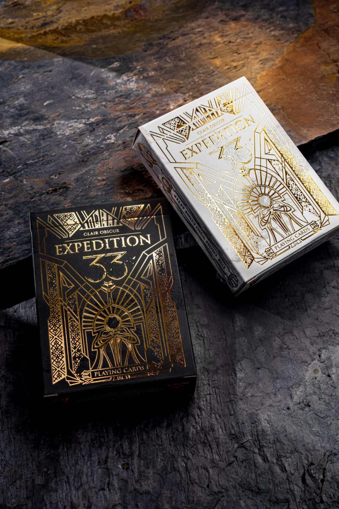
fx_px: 791
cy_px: 246
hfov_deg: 24.2
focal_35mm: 56
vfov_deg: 35.6
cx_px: 165
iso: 400
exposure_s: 1/25
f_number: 18
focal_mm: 54
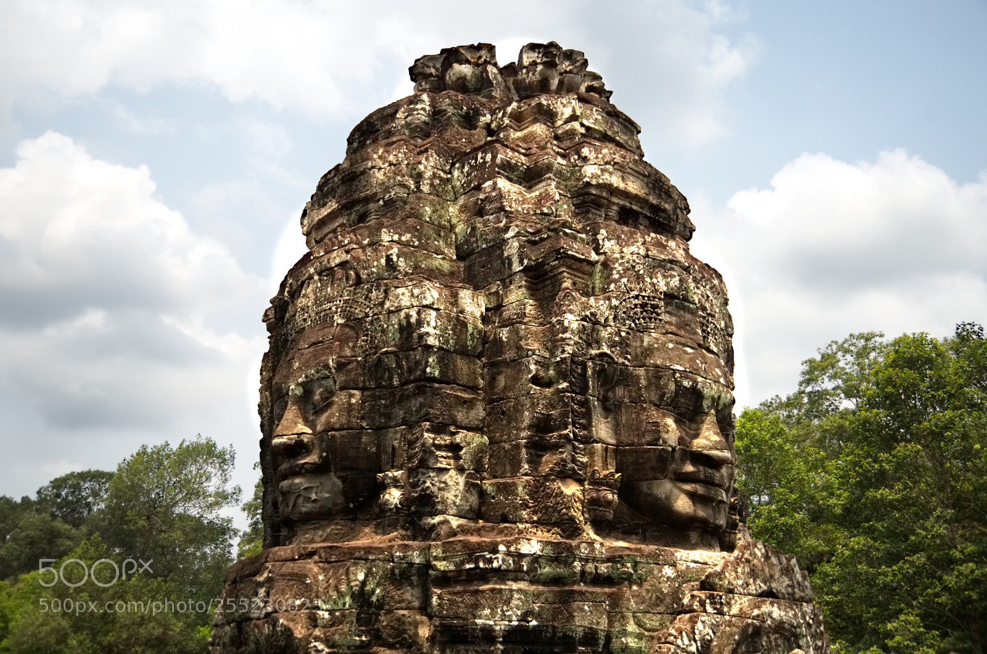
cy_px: 327
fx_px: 985
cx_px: 494
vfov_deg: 36.7
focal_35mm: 36
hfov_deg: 53.2
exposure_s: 1/1250
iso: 100
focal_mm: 24
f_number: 4
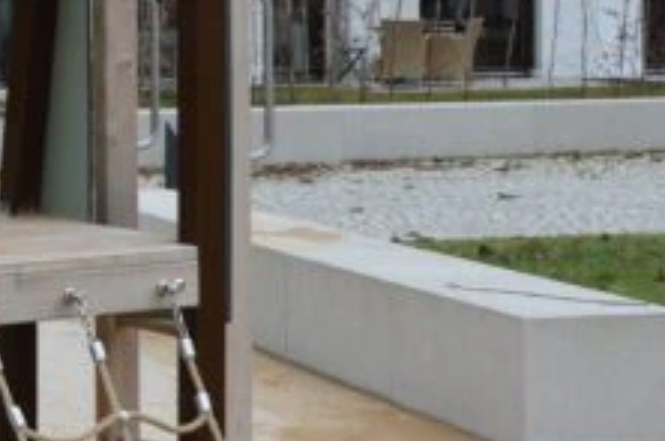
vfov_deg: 11.9
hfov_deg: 17.0
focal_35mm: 114
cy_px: 34
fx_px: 2101
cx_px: -186
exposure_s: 1/60
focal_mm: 22
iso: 110
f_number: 5.6
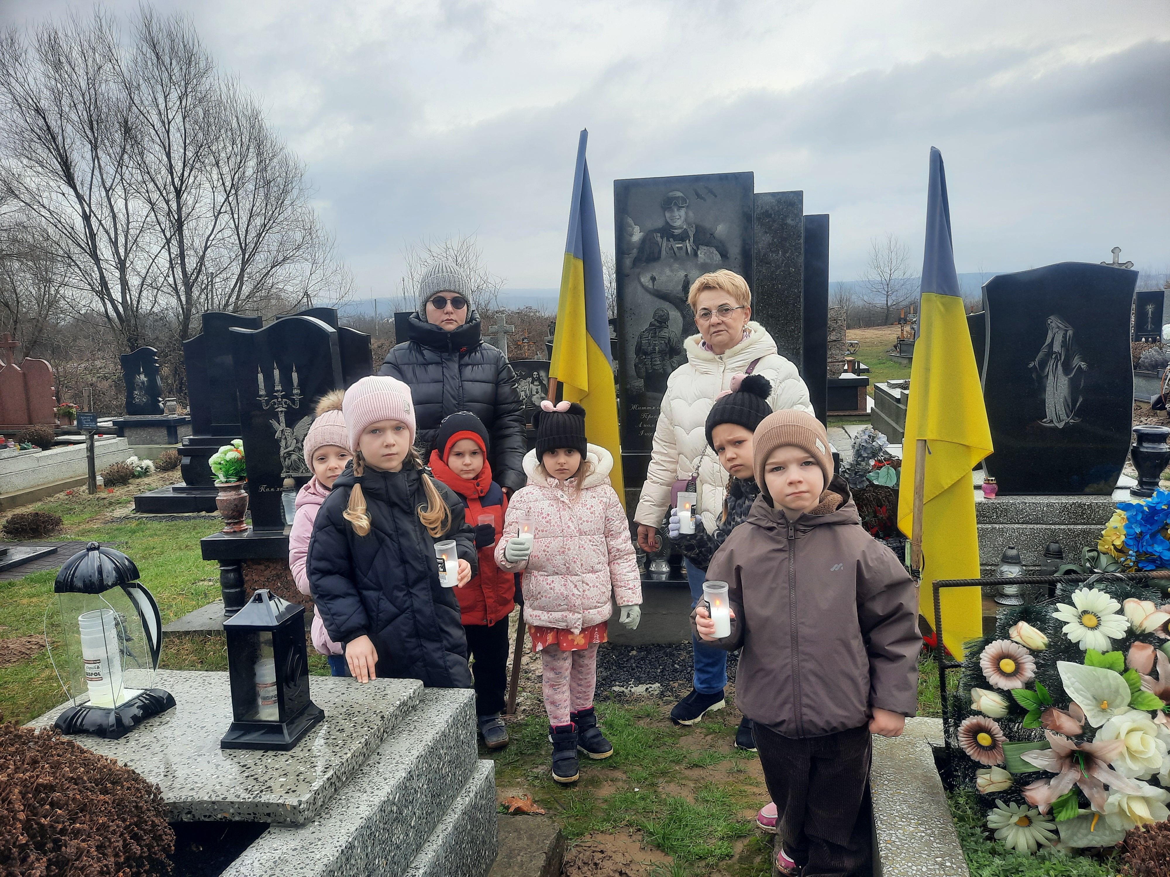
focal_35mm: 25
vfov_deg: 54.9
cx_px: 585
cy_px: 438
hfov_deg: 69.4
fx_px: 845
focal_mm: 4.6
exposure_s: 1/248
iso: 32
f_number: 2
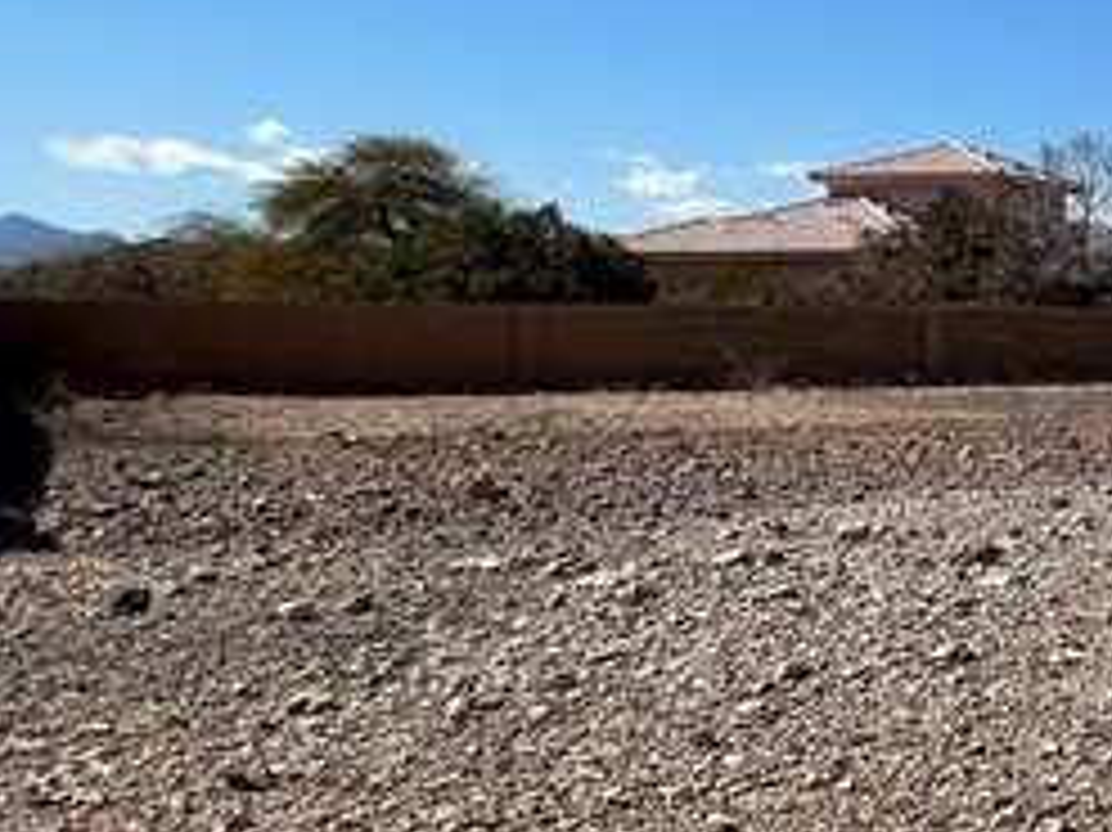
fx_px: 1862
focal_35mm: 58
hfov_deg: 23.0
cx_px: 1868
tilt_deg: +2.3
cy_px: 270
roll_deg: +1.0
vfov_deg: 25.1
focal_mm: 2.22
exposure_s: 1/3401
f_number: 2.2
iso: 50
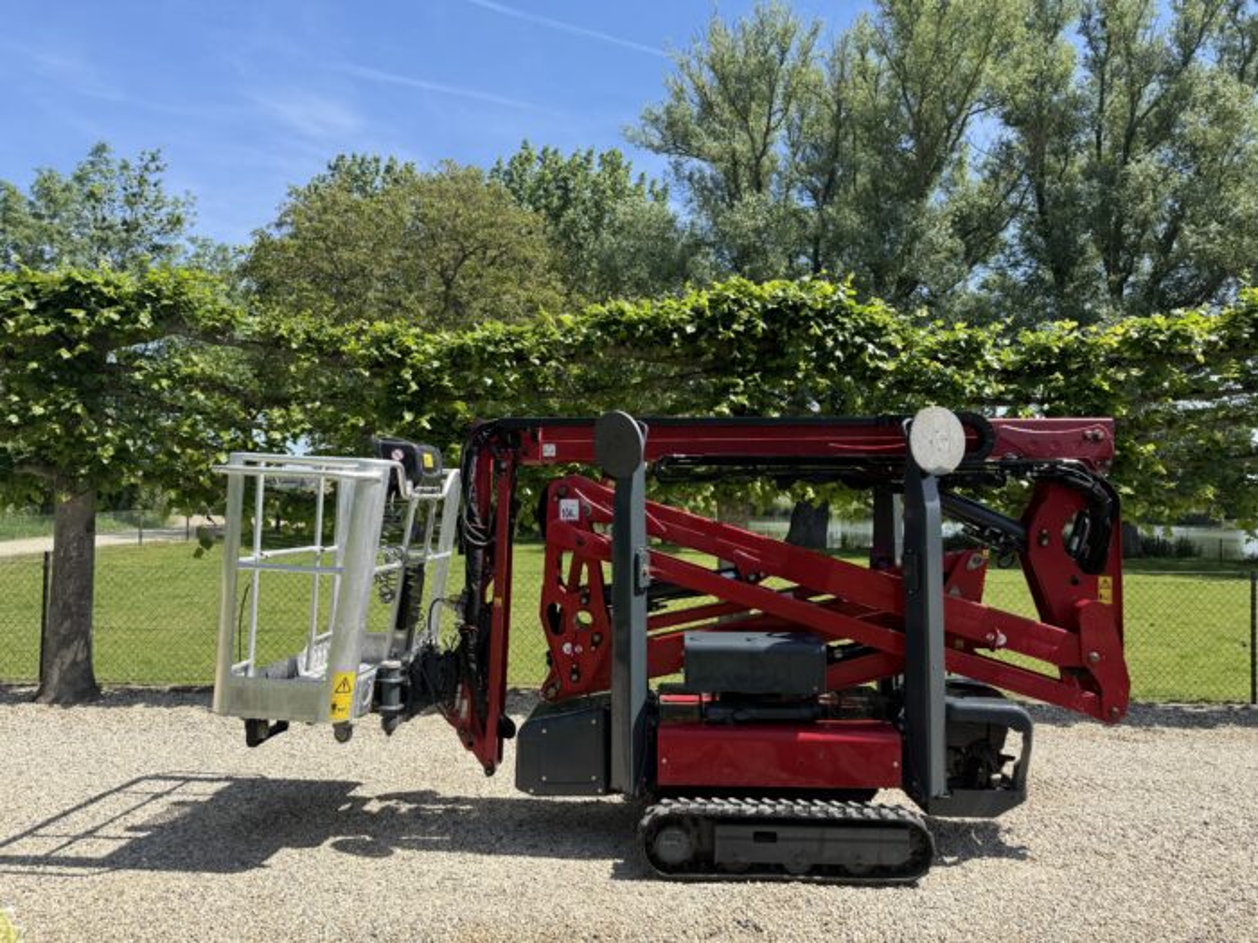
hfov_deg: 71.6
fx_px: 872
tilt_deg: +1.1
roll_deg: +0.1
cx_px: 629
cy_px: 472
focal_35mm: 24
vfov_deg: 56.8
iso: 80
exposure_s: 1/2232
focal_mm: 6.76
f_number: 1.78
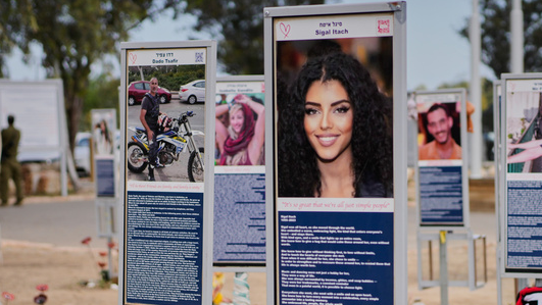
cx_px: 357
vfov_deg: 10.8
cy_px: 337
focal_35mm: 111
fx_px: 1596
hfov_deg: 19.2
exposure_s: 1/4000
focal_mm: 55
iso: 200
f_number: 2.8
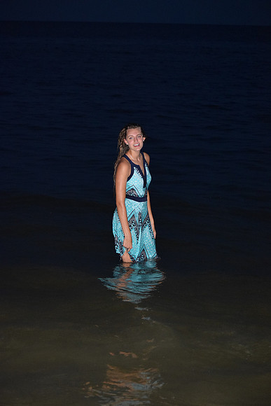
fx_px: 1151
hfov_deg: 13.4
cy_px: 203
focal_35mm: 102
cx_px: 136
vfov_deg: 20.0
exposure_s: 1/60
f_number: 4.2
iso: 3200
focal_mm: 68
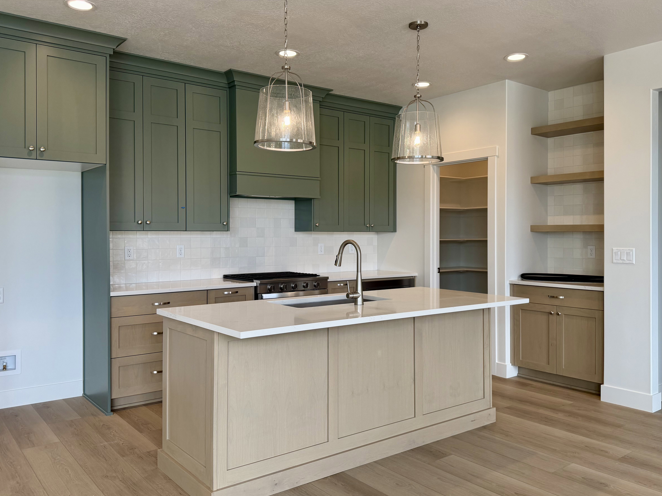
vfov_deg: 48.2
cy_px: 234
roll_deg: +0.3
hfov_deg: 61.7
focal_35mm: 29
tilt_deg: +0.1
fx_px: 555
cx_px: 336
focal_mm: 6.76
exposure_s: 1/181
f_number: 1.78
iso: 100
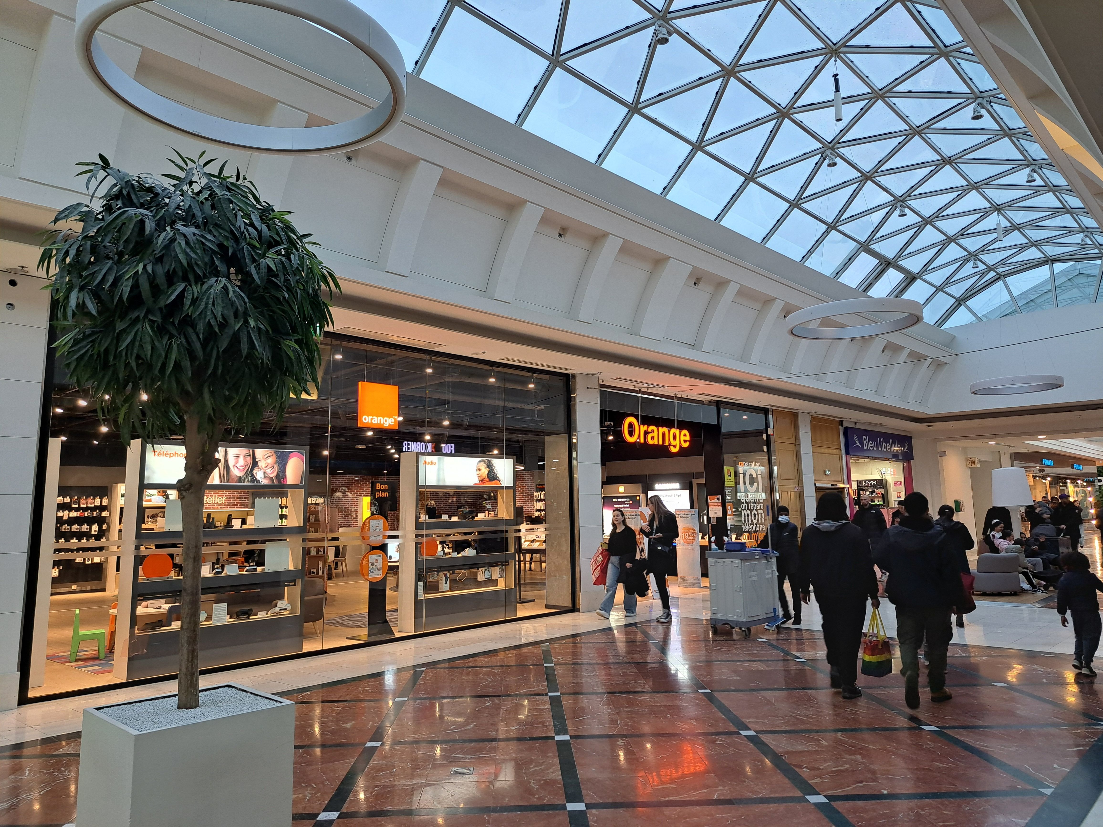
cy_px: 414
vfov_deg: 56.8
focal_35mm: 24
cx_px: 552
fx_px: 765
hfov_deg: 71.6
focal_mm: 5.23
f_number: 1.8
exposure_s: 1/50
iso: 50
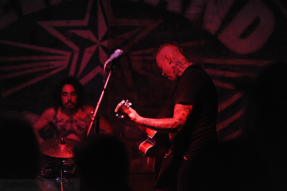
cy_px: 96
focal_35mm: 85
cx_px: 144
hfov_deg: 23.9
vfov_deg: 16.1
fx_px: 677
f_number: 2
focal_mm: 85
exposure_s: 1/160
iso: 6400
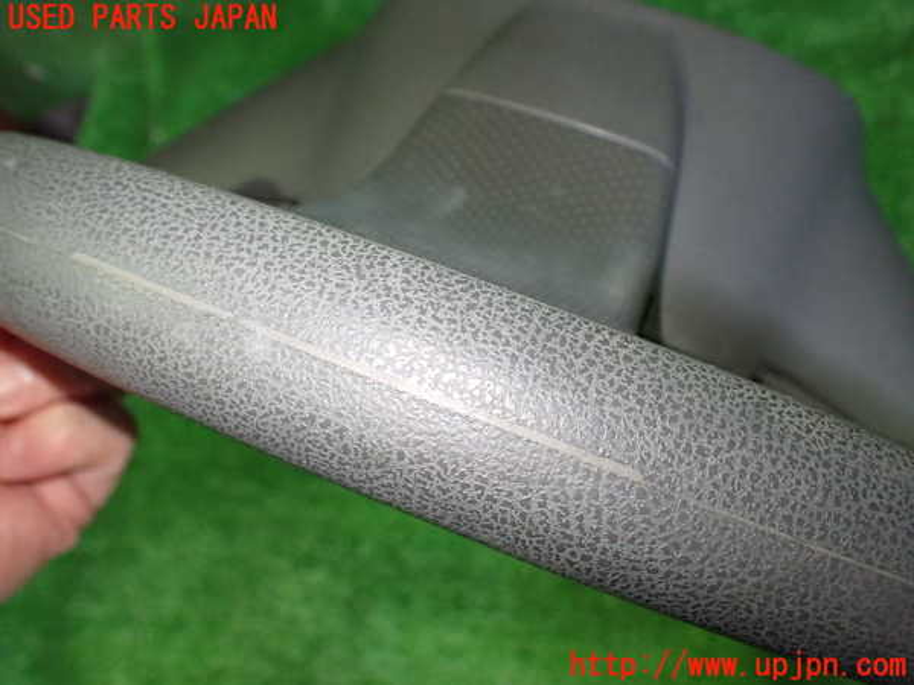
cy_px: 342
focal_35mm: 30
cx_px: 457
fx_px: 792
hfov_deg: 60.0
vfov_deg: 46.8
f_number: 2.3
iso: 800
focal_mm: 5.4
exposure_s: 1/60
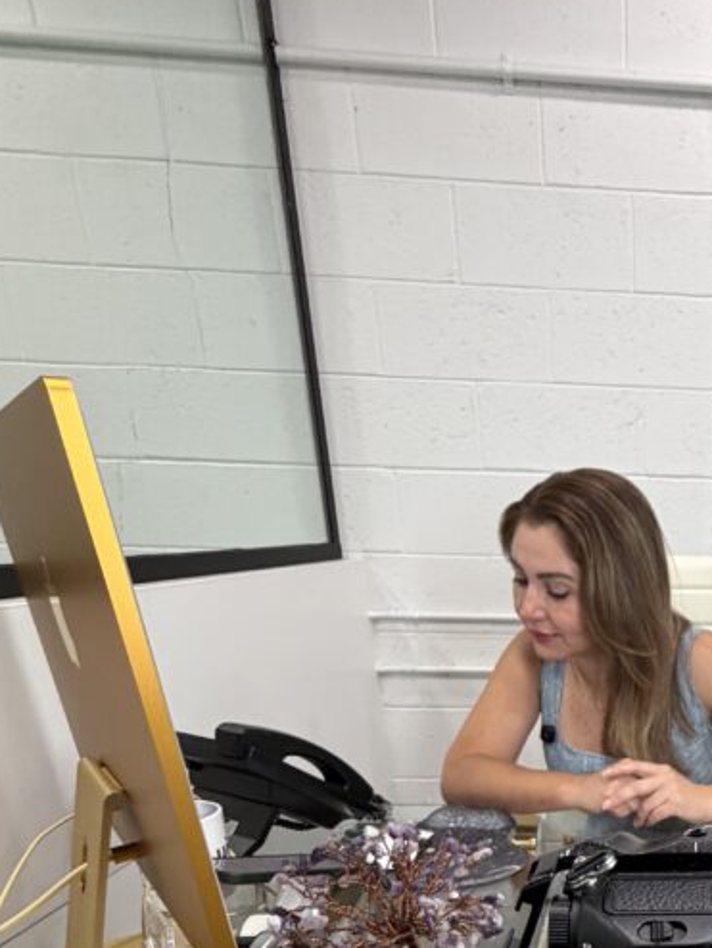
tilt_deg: -19.8
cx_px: 725
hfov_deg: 41.4
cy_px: 804
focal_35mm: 29
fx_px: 795
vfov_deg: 55.6
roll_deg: -1.7
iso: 250
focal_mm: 2.22
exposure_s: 1/60
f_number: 2.2
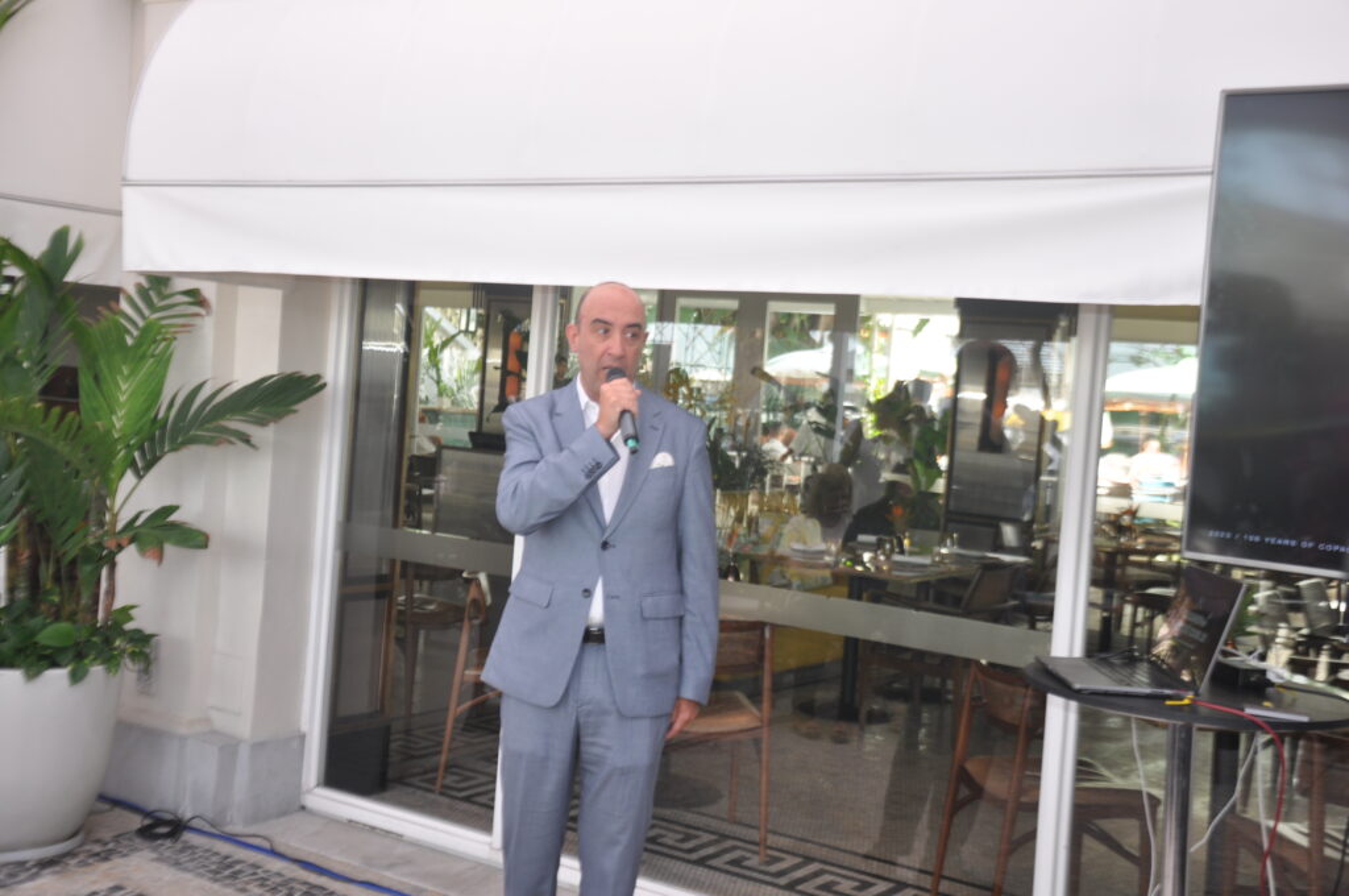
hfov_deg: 46.5
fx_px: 1572
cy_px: 448
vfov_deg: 31.8
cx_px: 674
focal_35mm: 42
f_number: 5.6
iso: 200
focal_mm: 28
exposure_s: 1/60
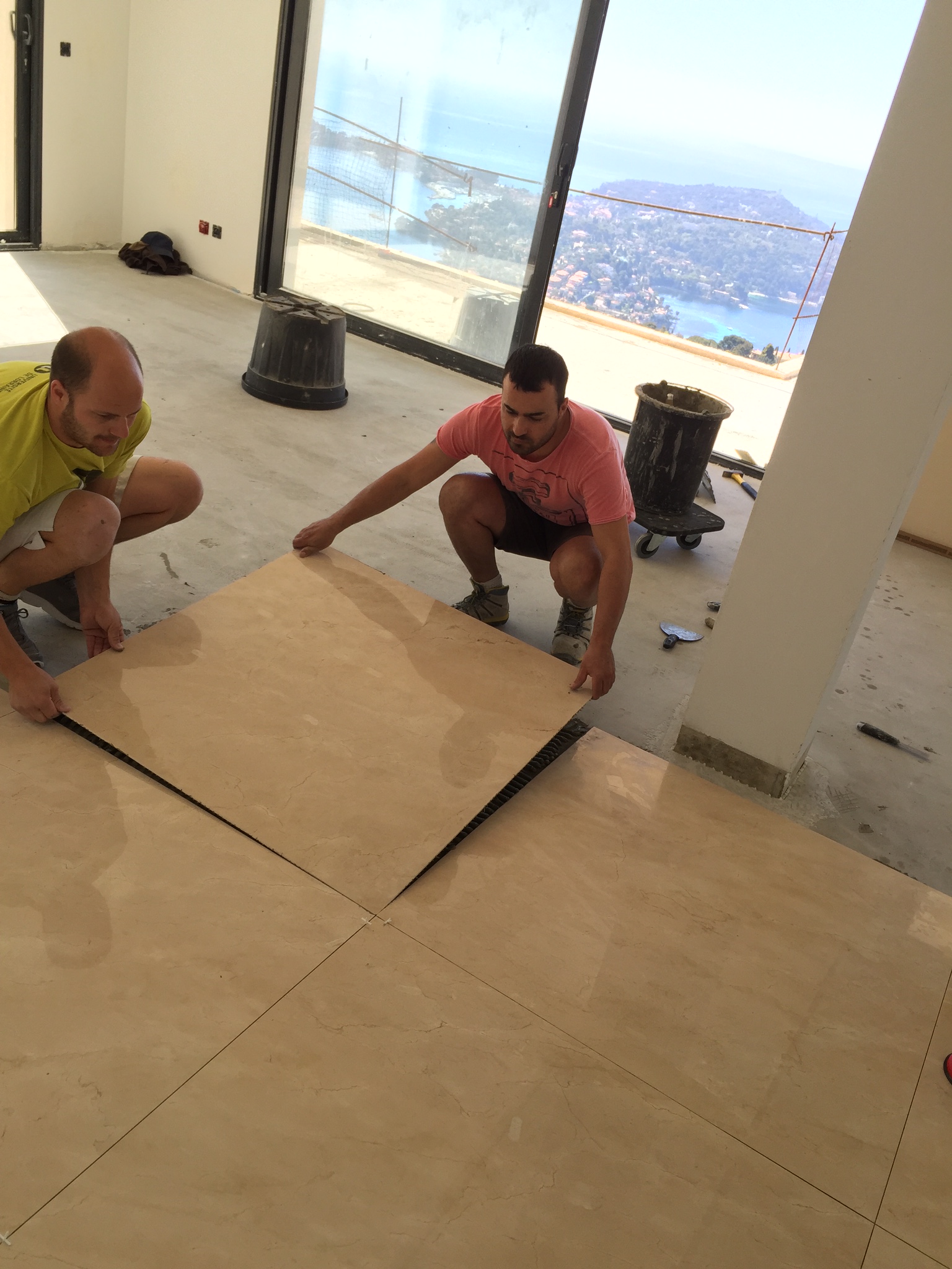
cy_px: 634
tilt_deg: -26.0
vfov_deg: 61.7
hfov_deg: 48.2
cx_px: 476
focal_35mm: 29
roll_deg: -12.2
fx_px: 1063
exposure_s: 1/347
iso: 32
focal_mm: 4.15
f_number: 2.2
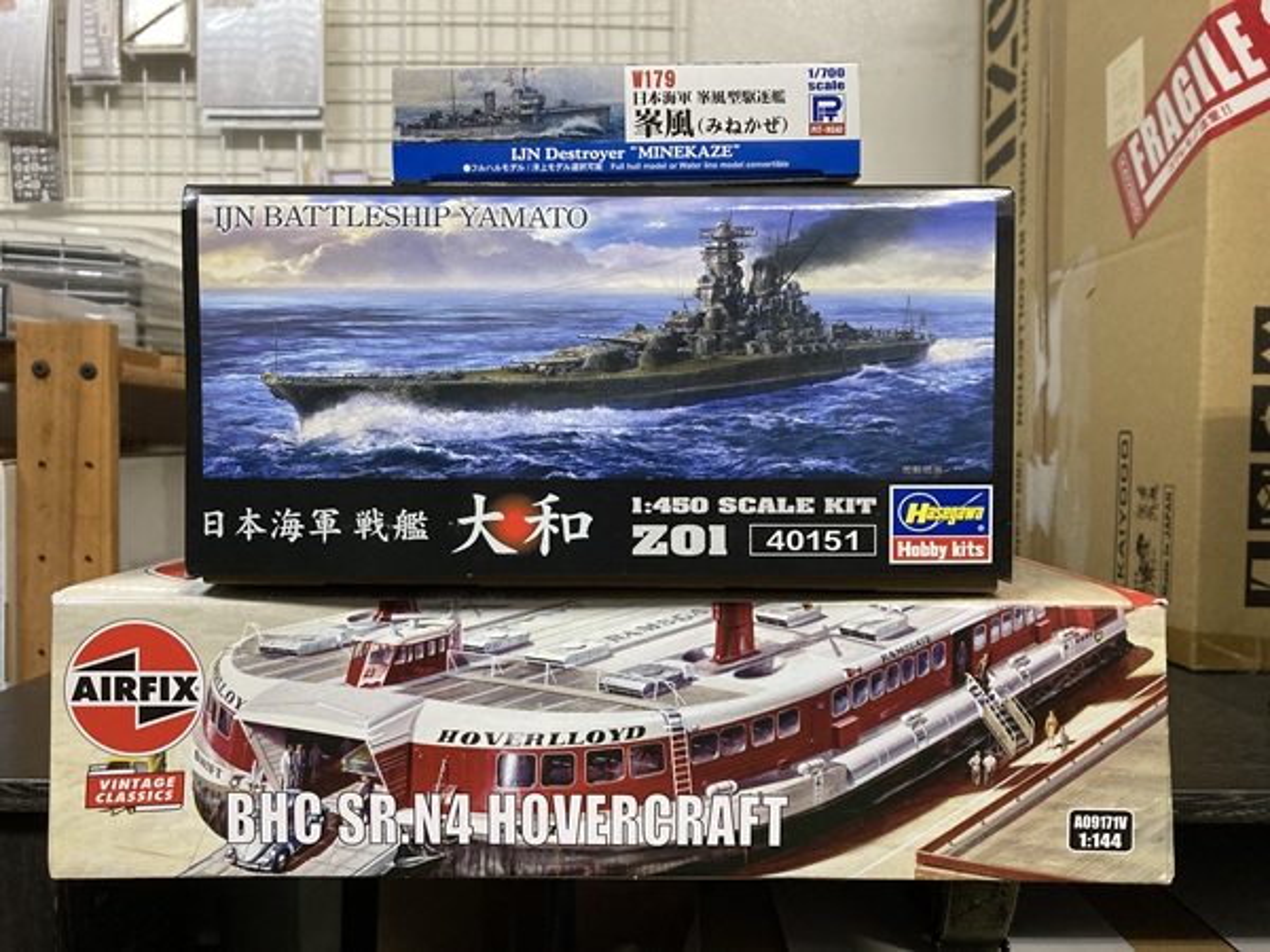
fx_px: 1027
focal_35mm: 28
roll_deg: -1.2
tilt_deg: -1.8
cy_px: 476
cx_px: 635
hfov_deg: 63.4
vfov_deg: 49.7
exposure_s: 1/60
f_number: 1.8
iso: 200
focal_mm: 3.99
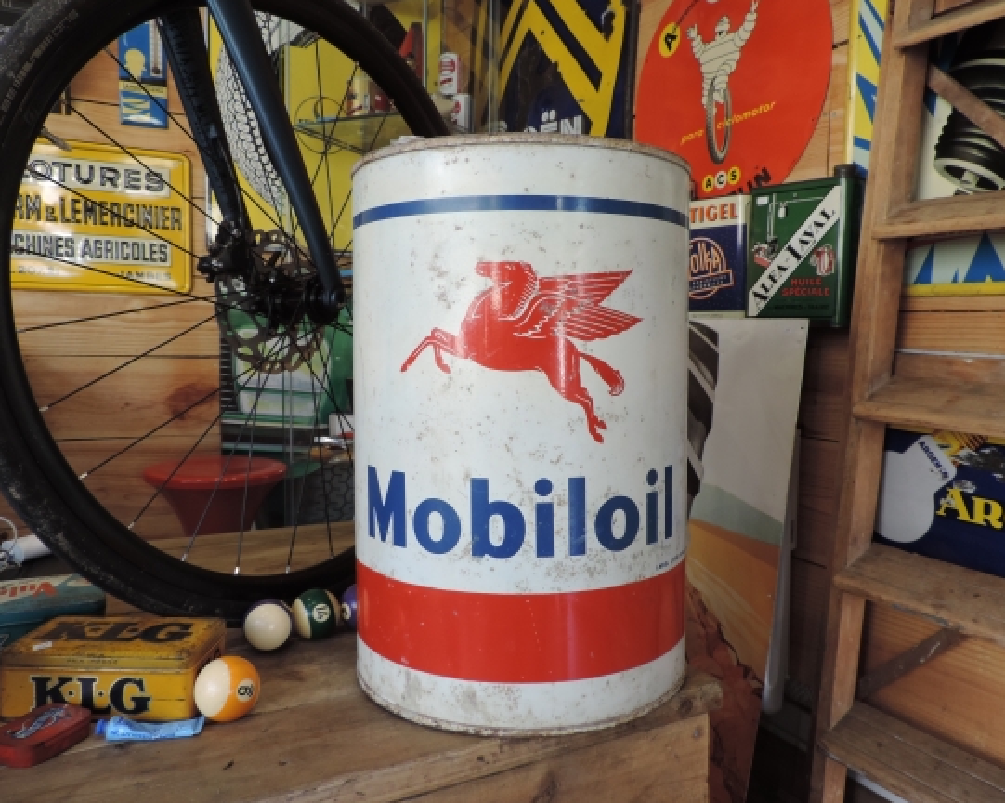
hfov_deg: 66.1
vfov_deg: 54.9
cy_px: 398
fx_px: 773
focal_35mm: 26
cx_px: 513
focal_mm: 4.3
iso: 125
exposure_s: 1/30
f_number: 3
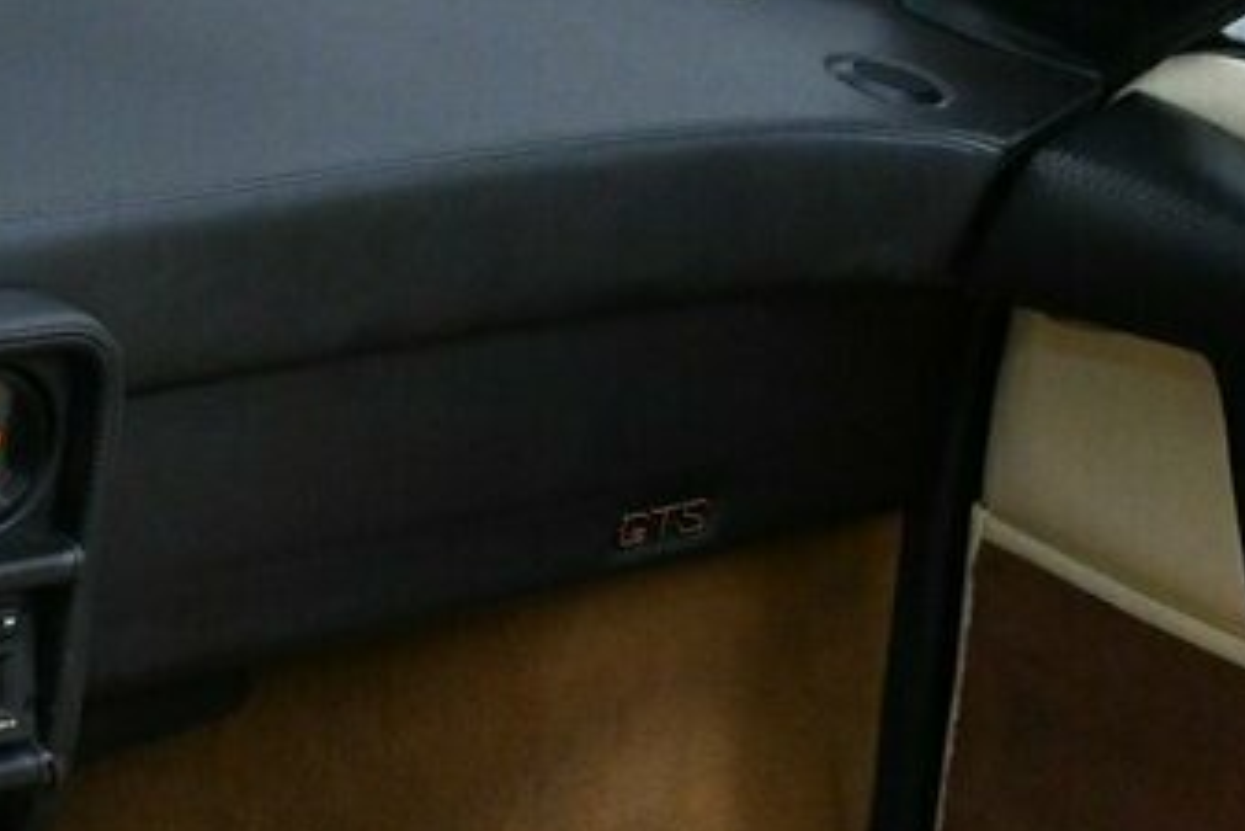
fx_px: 4248
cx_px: -477
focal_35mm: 123
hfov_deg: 15.7
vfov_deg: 10.8
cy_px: 1263
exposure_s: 1/100
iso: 3200
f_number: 4.2
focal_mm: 23
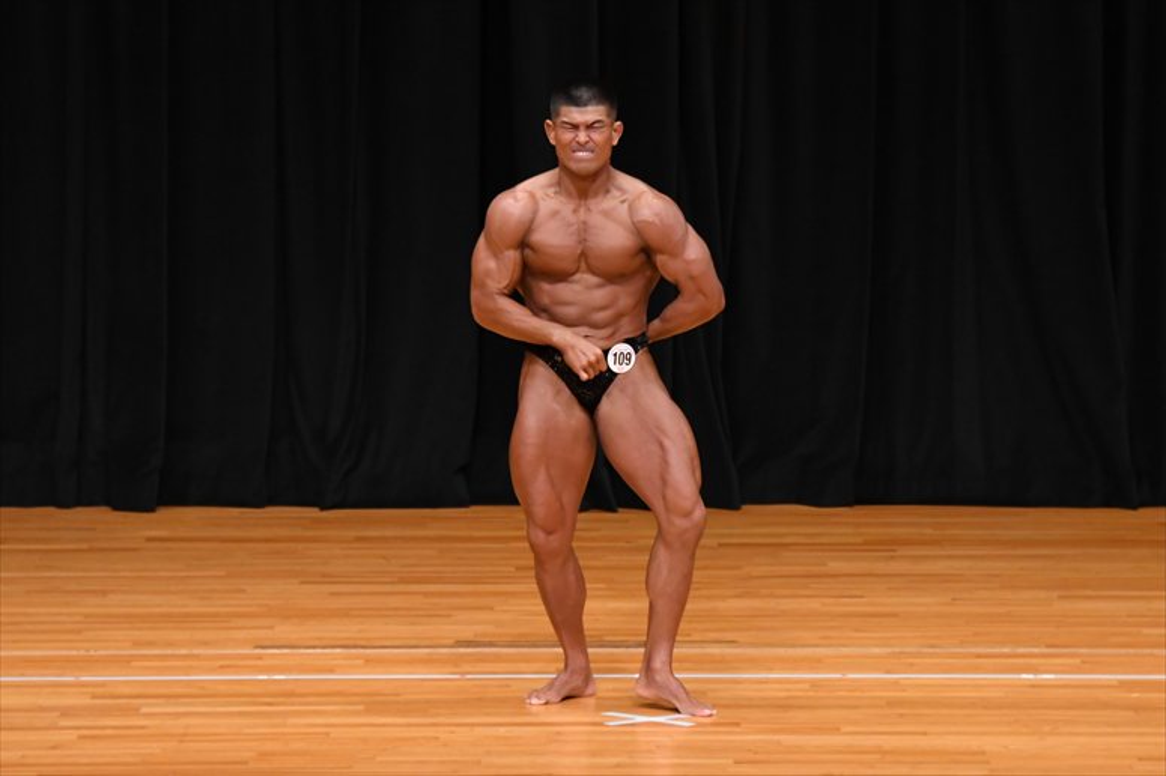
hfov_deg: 7.2
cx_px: 583
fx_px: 9226
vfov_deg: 4.8
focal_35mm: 285
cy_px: 388
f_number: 5.6
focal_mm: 190
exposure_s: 1/400
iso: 3200
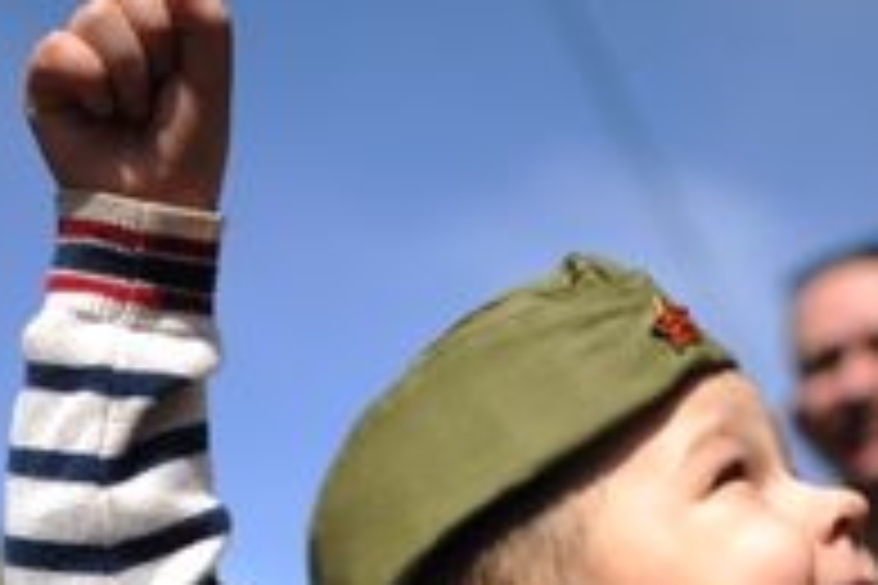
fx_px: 2097
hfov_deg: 23.5
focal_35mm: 86
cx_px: 284
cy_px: 832
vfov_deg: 14.9
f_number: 1.4
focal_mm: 24
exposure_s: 1/6400
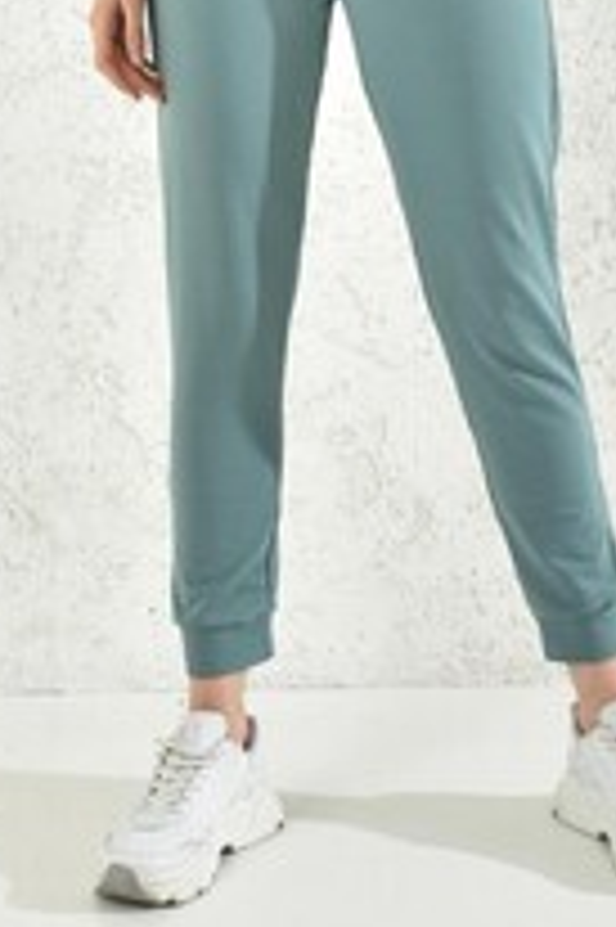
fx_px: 2828
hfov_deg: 12.4
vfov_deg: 17.9
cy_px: -112
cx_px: 382
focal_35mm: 110
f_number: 7.1
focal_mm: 42
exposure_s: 1/160
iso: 100
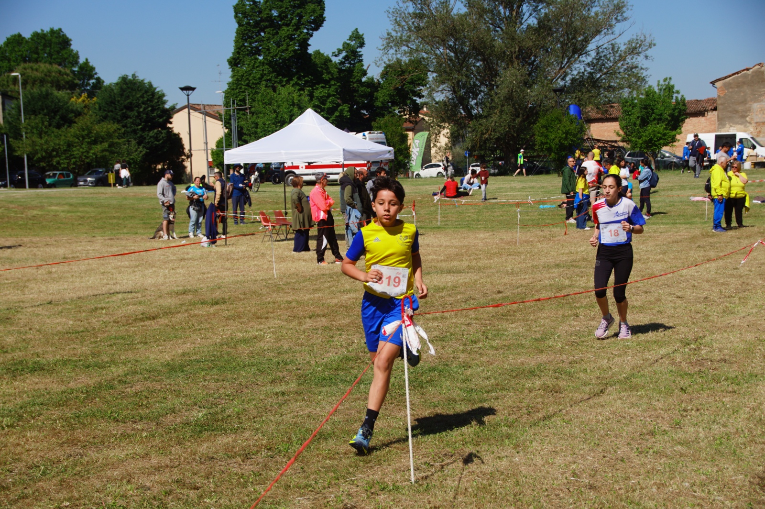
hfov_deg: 29.9
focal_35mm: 68
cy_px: 254
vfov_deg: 20.1
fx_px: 1433
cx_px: 382
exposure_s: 1/640
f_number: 5.6
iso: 100
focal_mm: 45
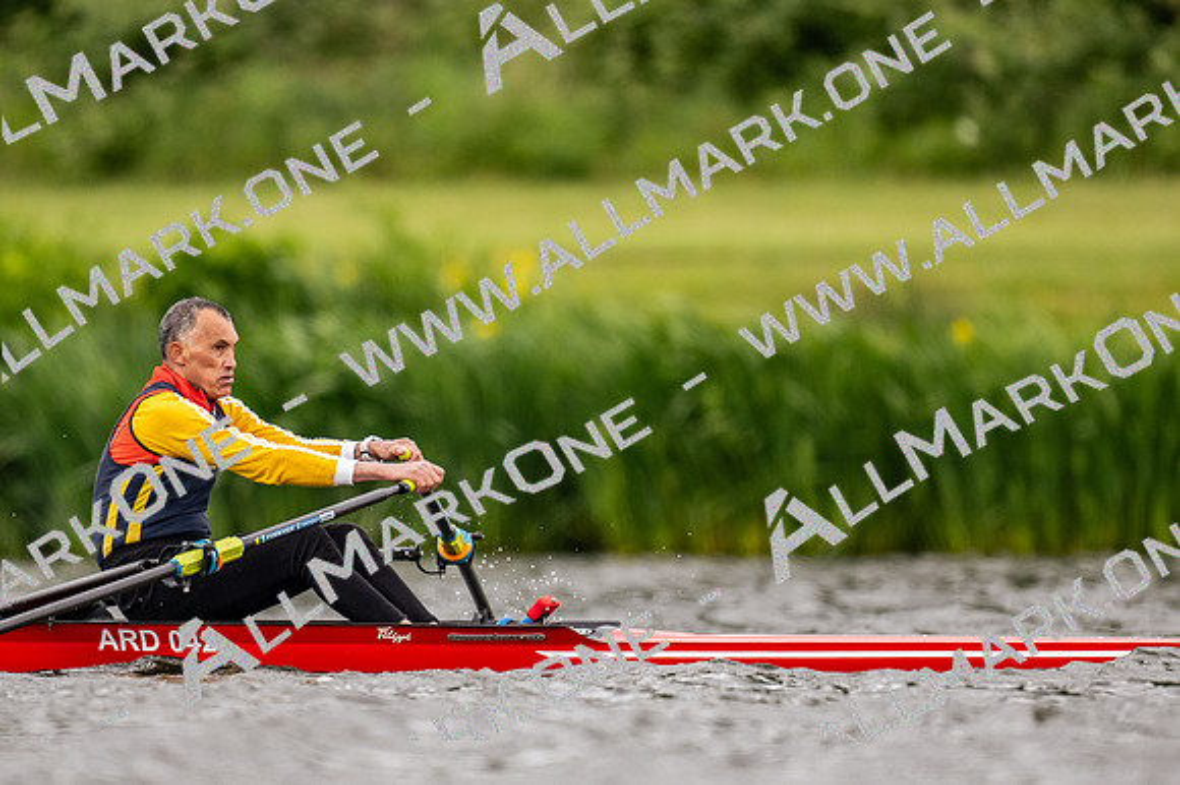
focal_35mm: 900
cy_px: 392
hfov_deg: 2.3
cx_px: 590
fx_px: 29482
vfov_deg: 1.5
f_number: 4
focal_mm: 600
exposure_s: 1/2500
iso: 720
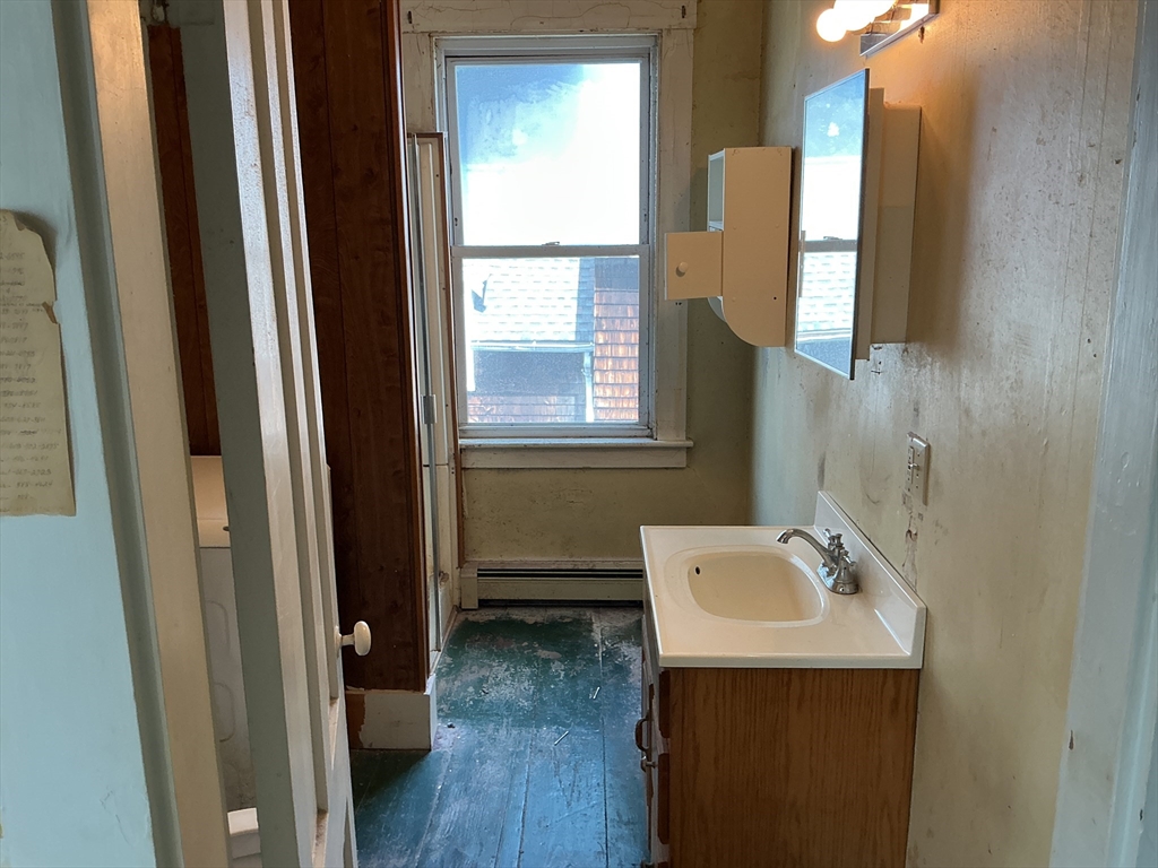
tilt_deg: -13.9
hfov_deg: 61.7
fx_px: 970
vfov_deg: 48.2
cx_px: 579
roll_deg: +0.9
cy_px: 434
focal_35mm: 29
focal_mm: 3
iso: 50
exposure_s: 1/60
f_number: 1.8
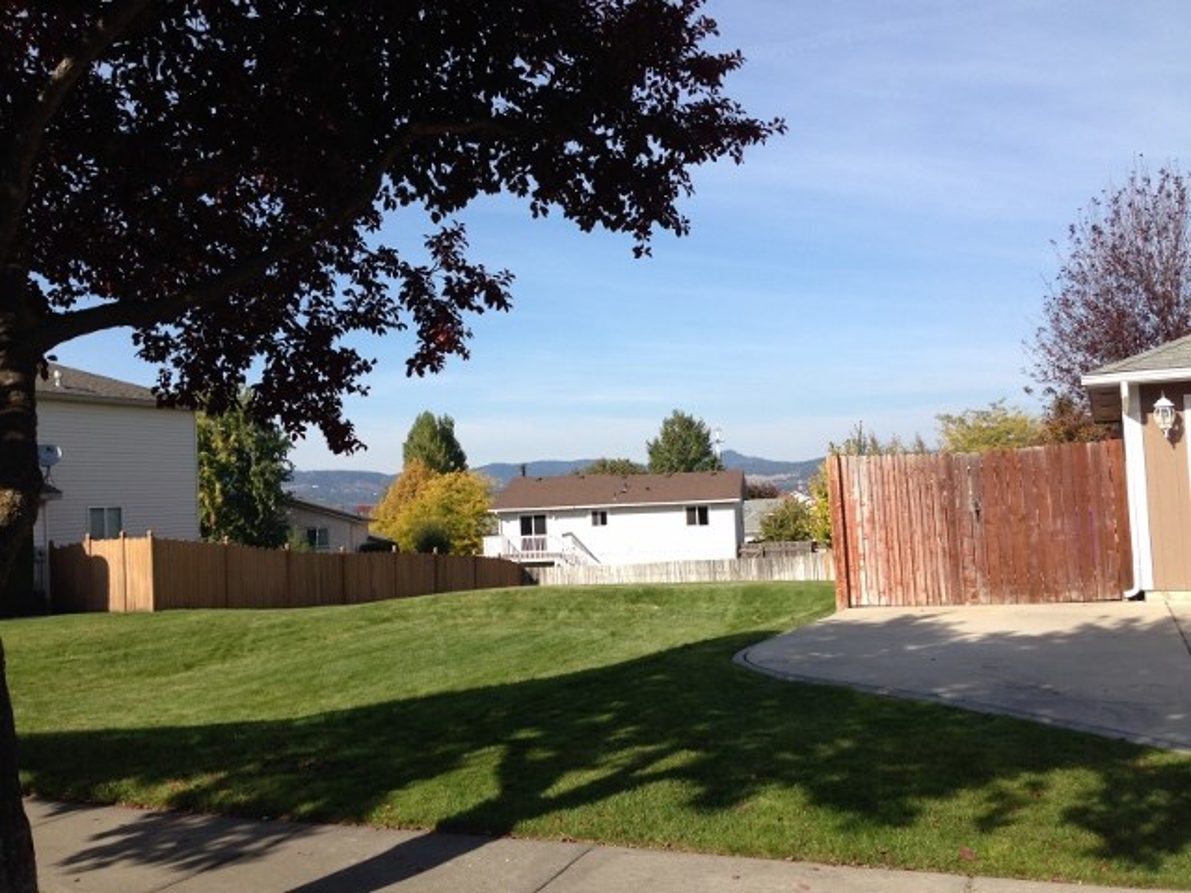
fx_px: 1135
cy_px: 446
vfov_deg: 42.9
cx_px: 596
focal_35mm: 33
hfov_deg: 55.4
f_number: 2.4
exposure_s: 1/1466
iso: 64
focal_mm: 4.12
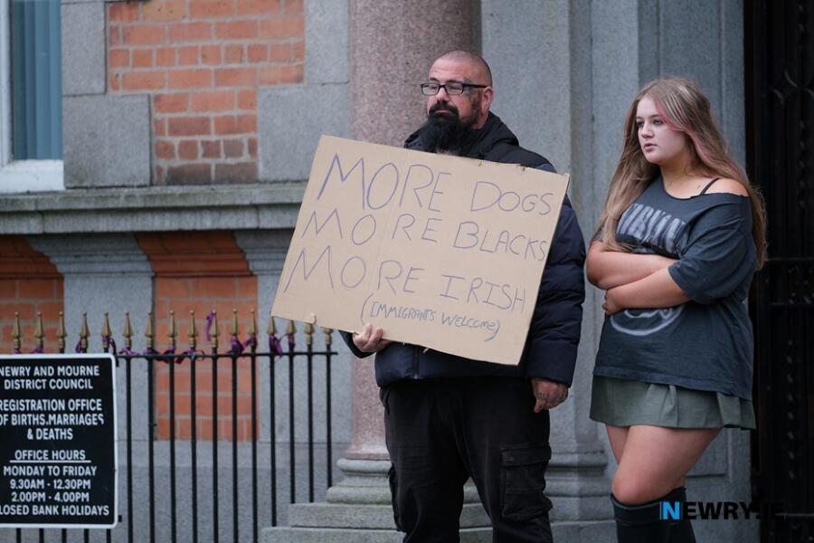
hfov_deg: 9.8
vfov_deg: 6.5
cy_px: 272
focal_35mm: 210
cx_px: 407
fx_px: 4748
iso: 800
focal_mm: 140
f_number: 2.8
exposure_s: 1/180
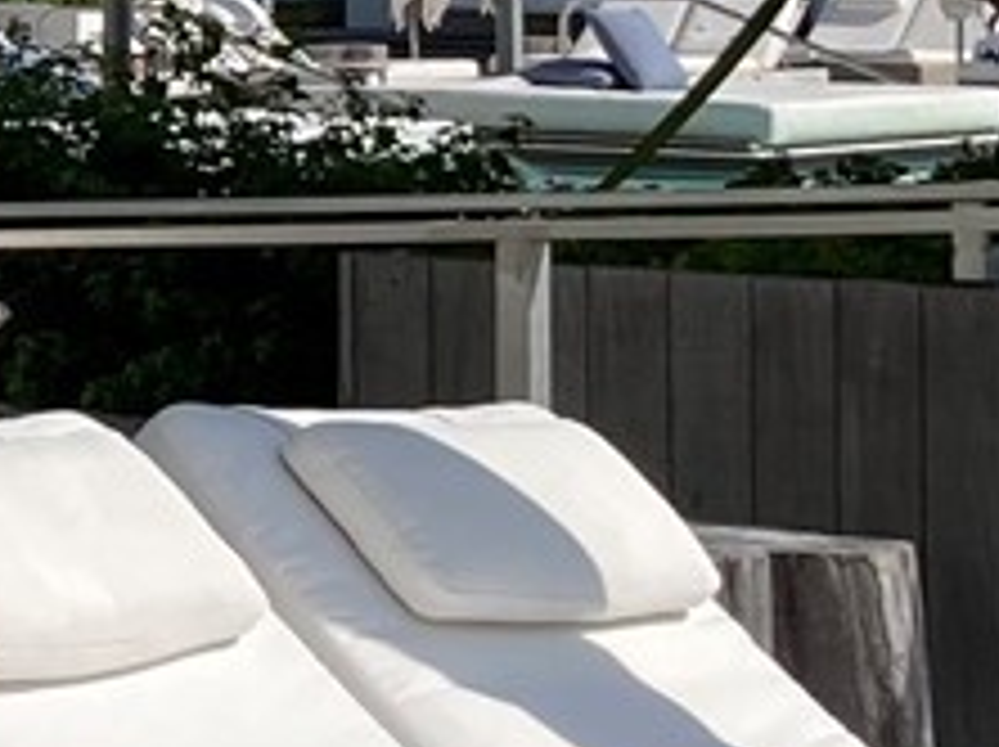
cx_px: -860
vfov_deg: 7.3
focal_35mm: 202
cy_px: -14
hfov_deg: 9.3
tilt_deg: -2.4
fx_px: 5823
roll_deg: -0.3
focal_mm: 3.99
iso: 20
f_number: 1.8
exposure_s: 1/2667
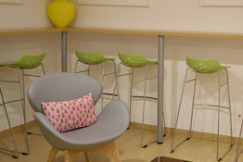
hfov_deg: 35.8
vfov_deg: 24.5
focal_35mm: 55
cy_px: 46
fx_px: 371
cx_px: 167
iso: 800
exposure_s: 1/50
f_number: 3.5
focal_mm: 20
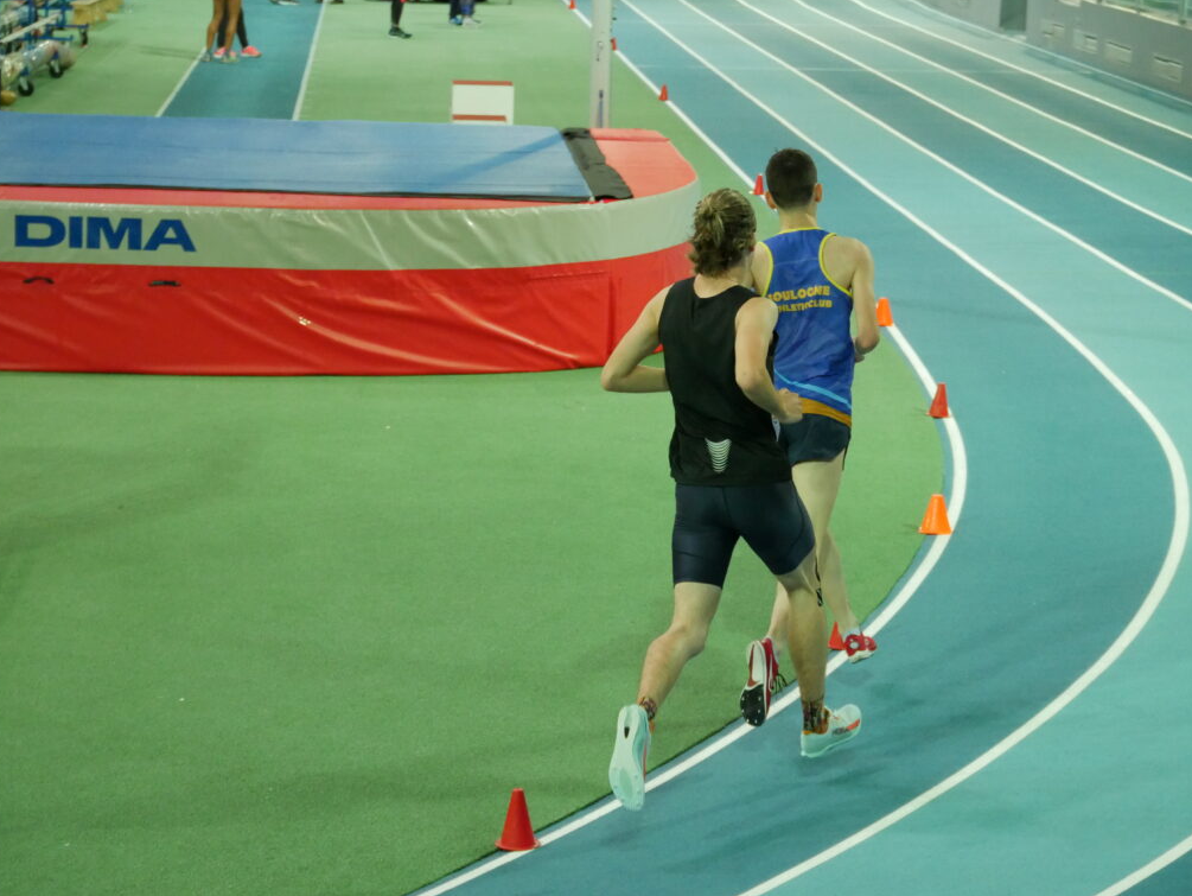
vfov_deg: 13.7
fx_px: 3721
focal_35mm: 108
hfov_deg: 18.2
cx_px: 589
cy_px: 452
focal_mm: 53
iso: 3200
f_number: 5
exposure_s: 1/500
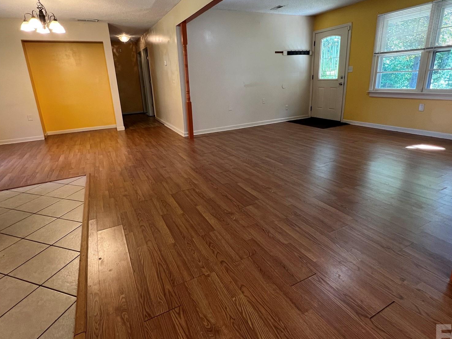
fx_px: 235
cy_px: 149
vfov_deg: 71.3
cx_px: 221
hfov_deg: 87.7
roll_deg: +2.7
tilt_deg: -16.4
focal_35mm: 18
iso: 200
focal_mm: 1.57
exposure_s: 1/60
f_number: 1.8
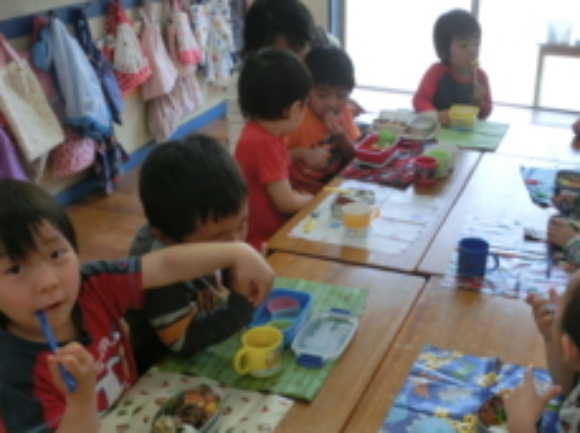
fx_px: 703
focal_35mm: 42
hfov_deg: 43.9
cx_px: 405
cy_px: 273
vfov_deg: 34.1
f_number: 3
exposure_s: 1/125
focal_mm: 4.24
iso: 100
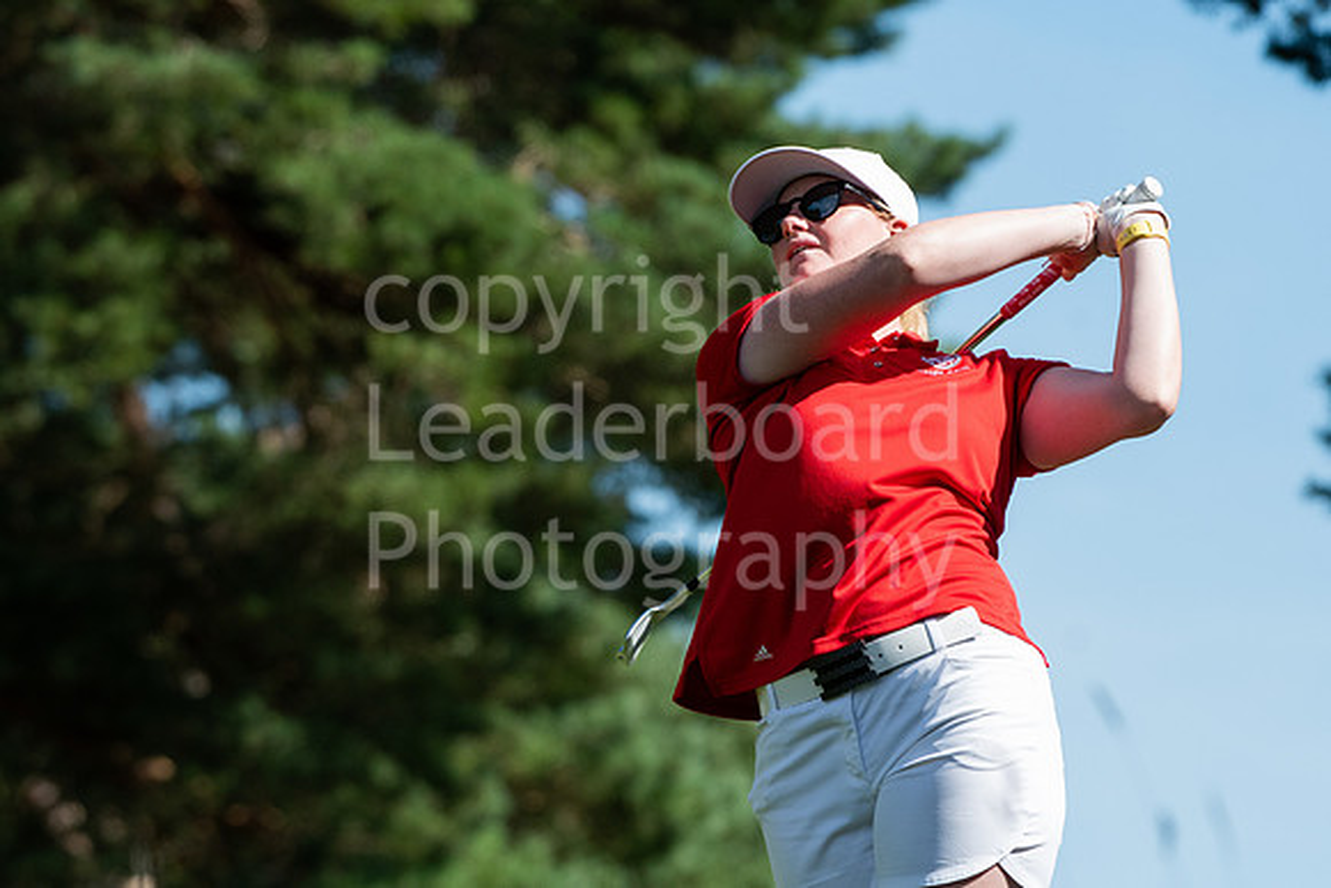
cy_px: 444
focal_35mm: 390
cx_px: 666
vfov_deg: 3.5
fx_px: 14422
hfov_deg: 5.3
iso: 640
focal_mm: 260
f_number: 6.3
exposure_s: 1/1600
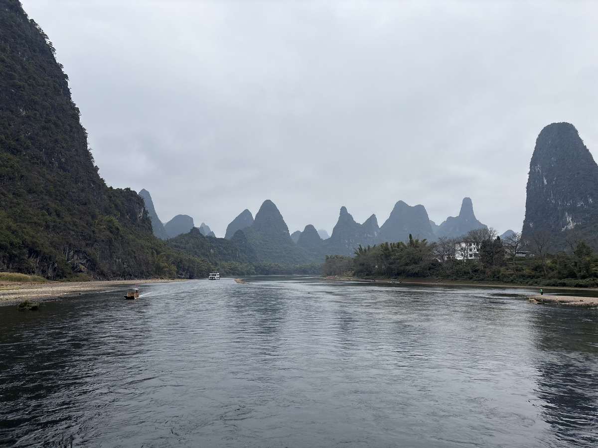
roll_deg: +0.0
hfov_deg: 67.3
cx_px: 299
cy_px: 224
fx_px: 449
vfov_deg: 53.1
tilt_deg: +6.1
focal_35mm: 26
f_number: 1.6
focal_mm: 5.96
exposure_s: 1/1626
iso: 50
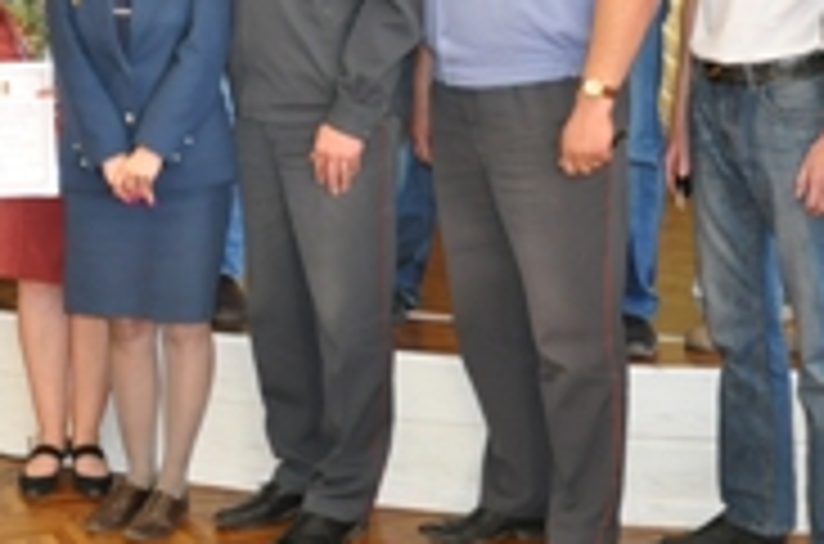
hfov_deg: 24.0
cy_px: 2
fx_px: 1902
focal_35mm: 83
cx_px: 133
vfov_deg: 16.0
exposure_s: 1/60
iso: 800
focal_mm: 21
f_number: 3.8
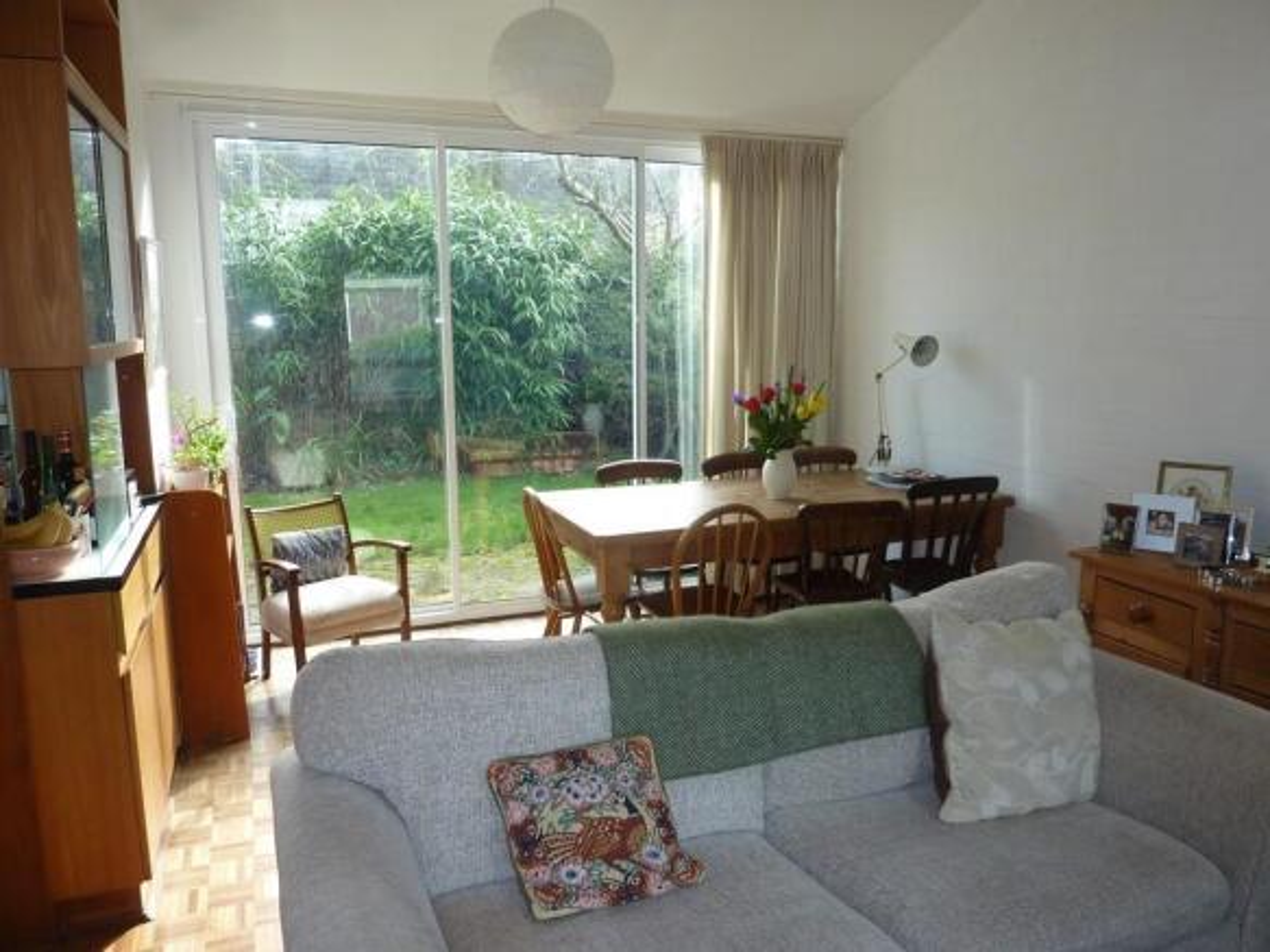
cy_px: 476
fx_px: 917
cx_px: 635
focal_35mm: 25
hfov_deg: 69.4
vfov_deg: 54.9
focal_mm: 4.1
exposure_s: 1/50
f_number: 3.3
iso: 100
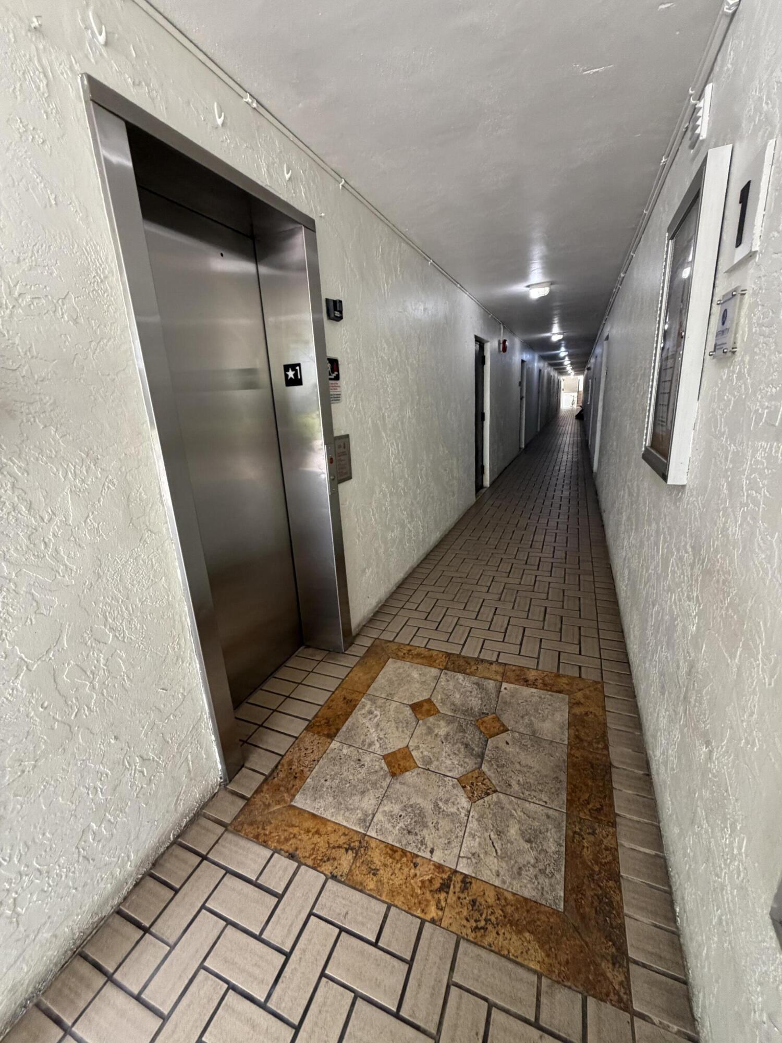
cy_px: 522
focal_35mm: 14
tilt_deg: -13.5
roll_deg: +2.2
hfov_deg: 85.7
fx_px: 422
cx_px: 391
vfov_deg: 102.1
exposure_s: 1/111
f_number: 2.2
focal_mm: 2.22
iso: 320
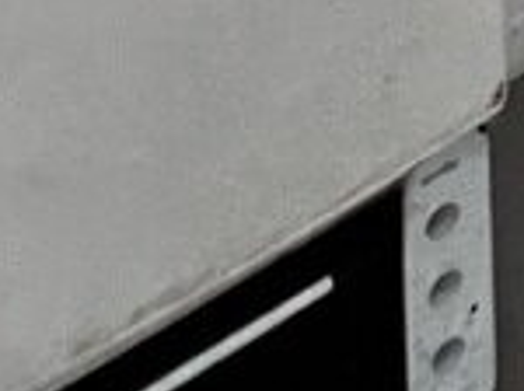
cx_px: 1083
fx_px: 1345
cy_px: -932
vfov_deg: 9.8
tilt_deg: -0.4
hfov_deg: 16.3
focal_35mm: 89
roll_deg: +1.9
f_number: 1.8
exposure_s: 1/50
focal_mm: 1.57
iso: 640
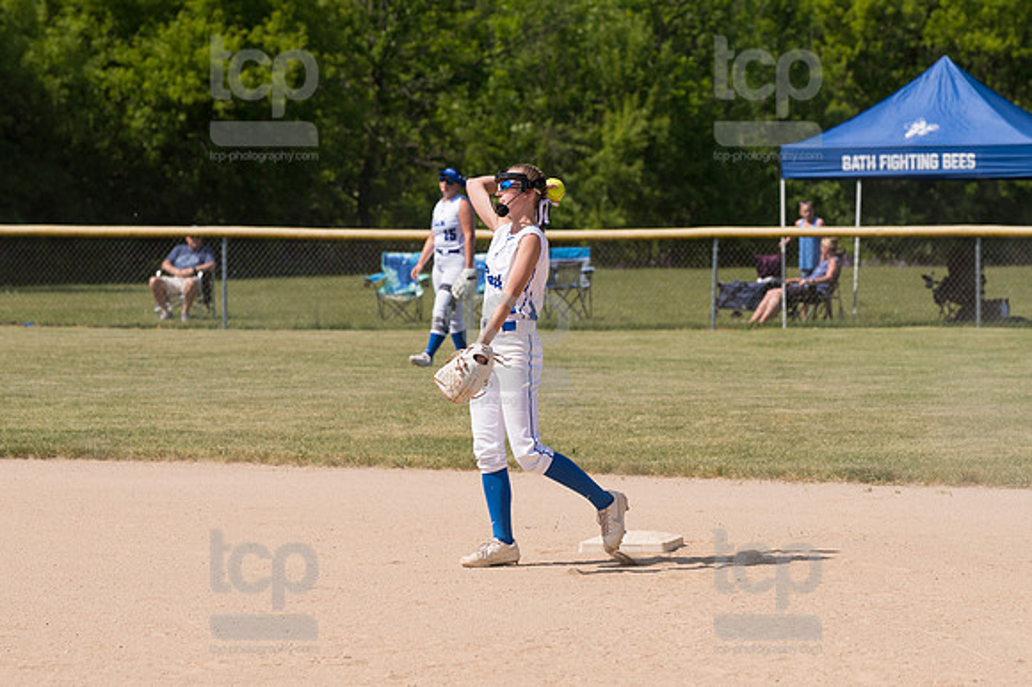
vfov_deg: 6.8
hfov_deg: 10.2
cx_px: 516
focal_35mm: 202
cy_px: 344
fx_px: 5787
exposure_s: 1/1600
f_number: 5.6
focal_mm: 135
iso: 250
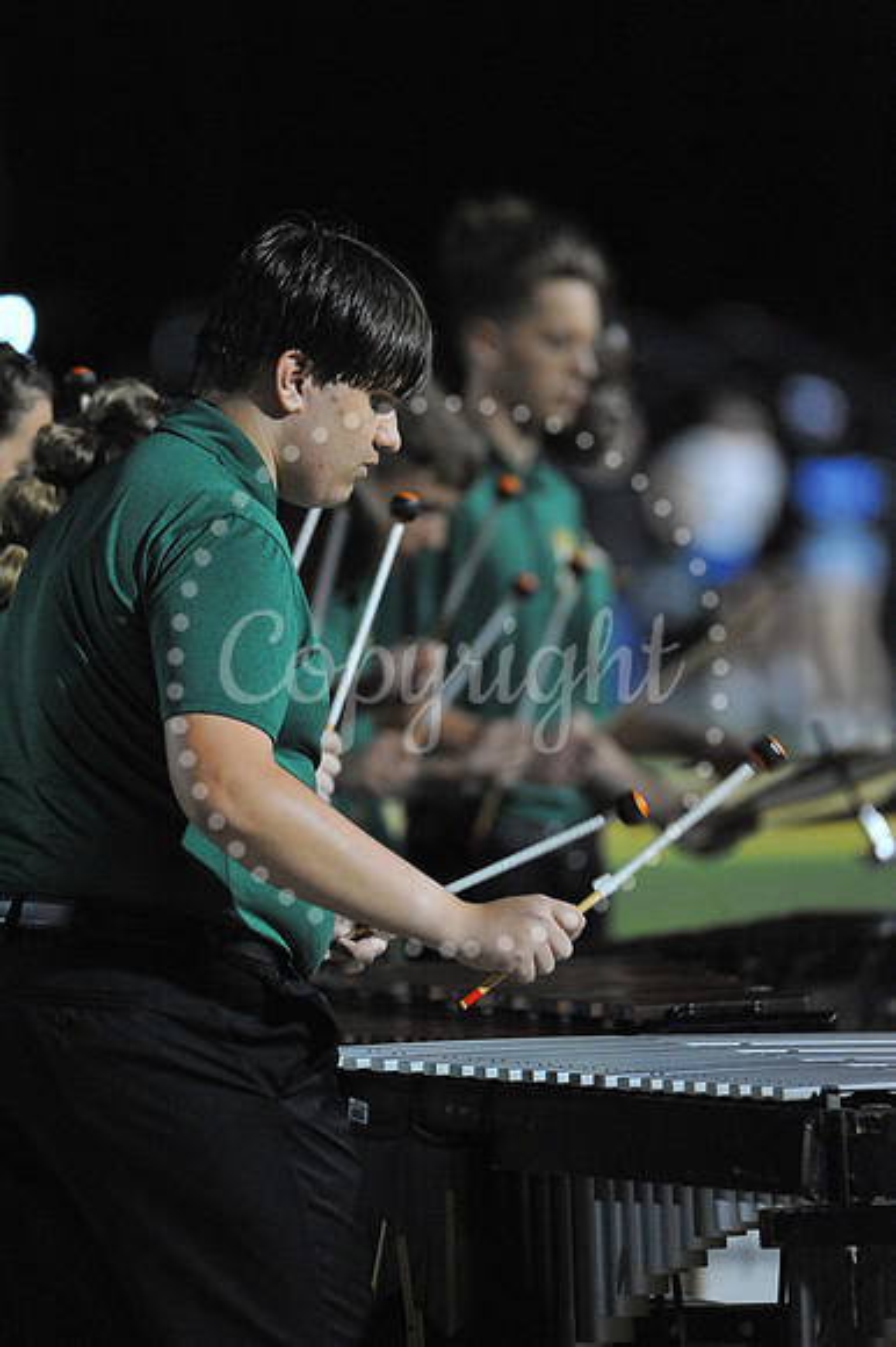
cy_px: 674
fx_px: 20556
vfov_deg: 3.8
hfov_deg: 2.5
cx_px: 448
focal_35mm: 550
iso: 6400
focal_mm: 550
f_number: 6.3
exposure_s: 1/200
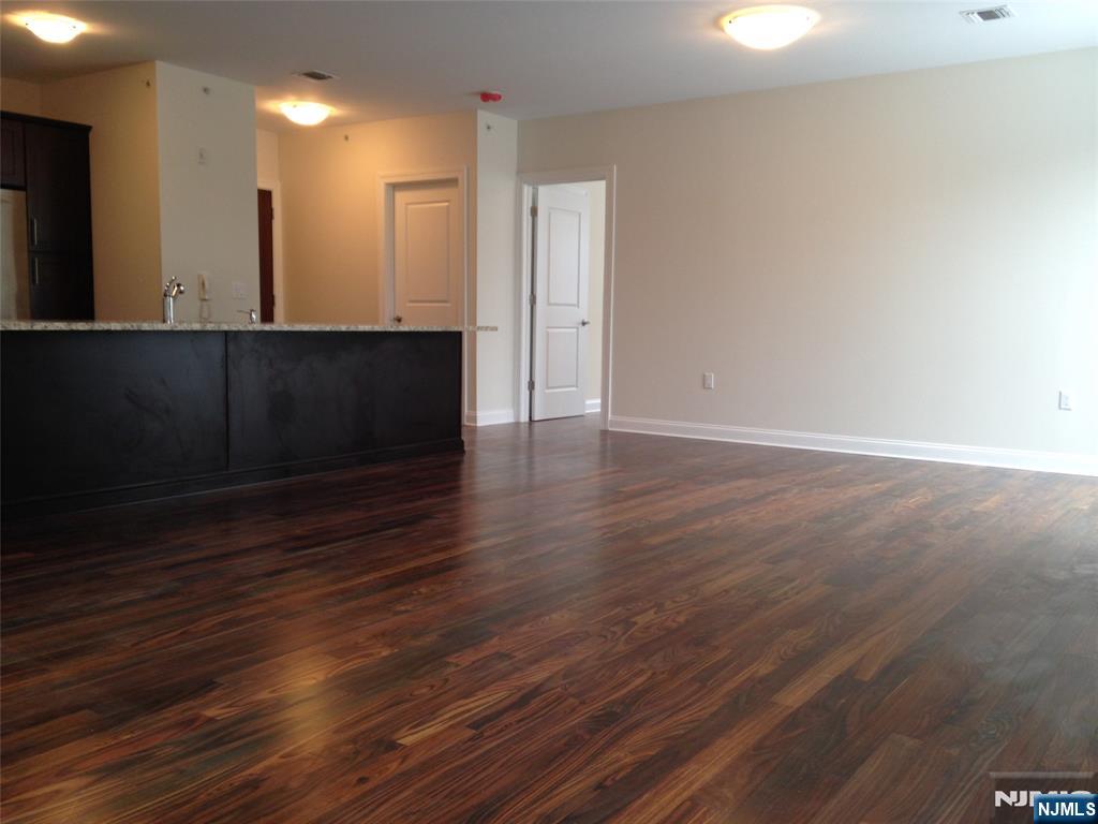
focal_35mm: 33
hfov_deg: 55.4
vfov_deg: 42.9
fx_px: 1047
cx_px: 549
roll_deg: -2.1
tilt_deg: -5.7
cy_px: 412
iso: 50
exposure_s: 1/20
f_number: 2.4
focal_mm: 4.12
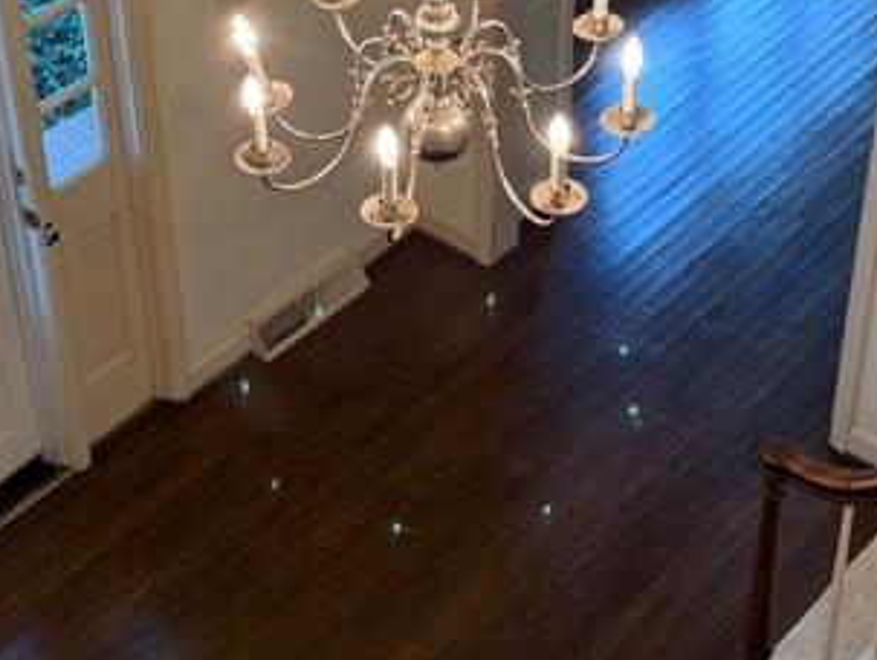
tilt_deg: -38.9
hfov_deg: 24.1
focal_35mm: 81
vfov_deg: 18.2
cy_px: 223
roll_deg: +1.4
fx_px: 2055
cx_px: 434
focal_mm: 6.76
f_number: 1.78
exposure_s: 1/60
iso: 160
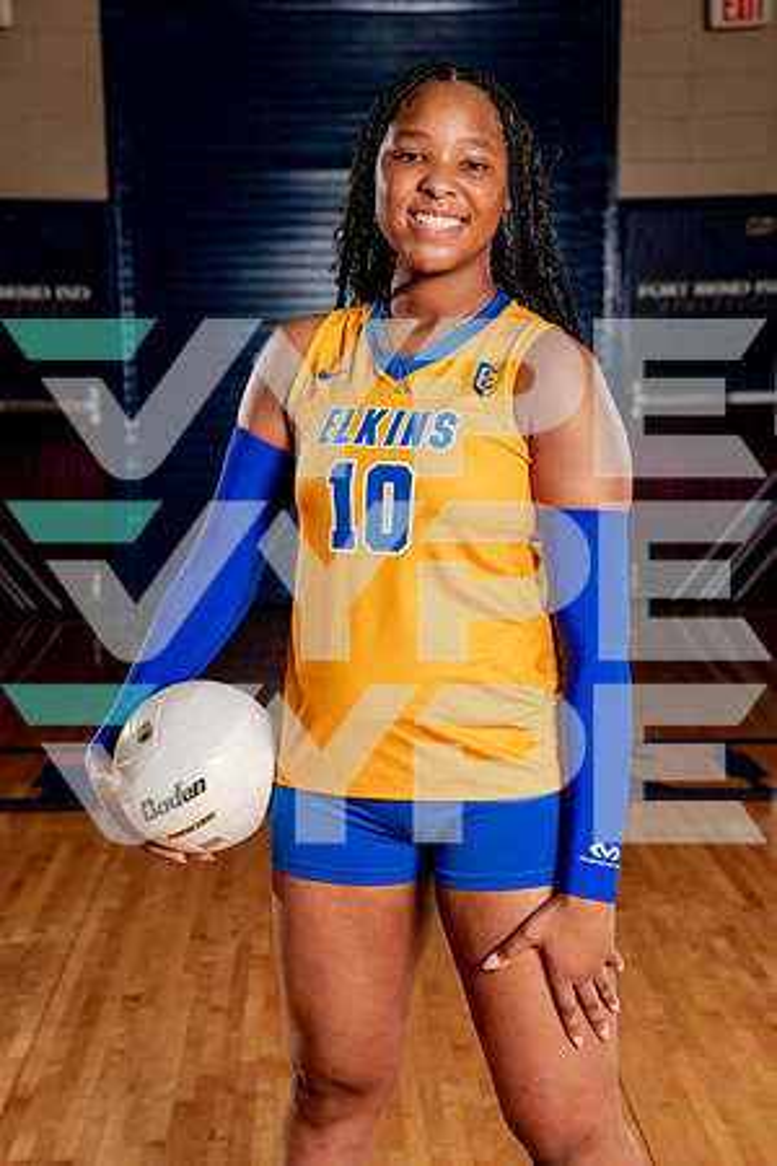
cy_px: 583
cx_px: 388
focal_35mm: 65
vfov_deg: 31.0
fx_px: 2104
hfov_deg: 20.9
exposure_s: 1/250
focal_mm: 65
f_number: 5.6
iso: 200
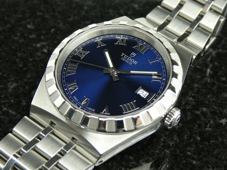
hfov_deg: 26.3
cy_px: 85
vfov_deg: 19.9
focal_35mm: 74
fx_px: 485
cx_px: 114
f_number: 4.6
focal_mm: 13.2
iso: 500
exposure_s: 1/125
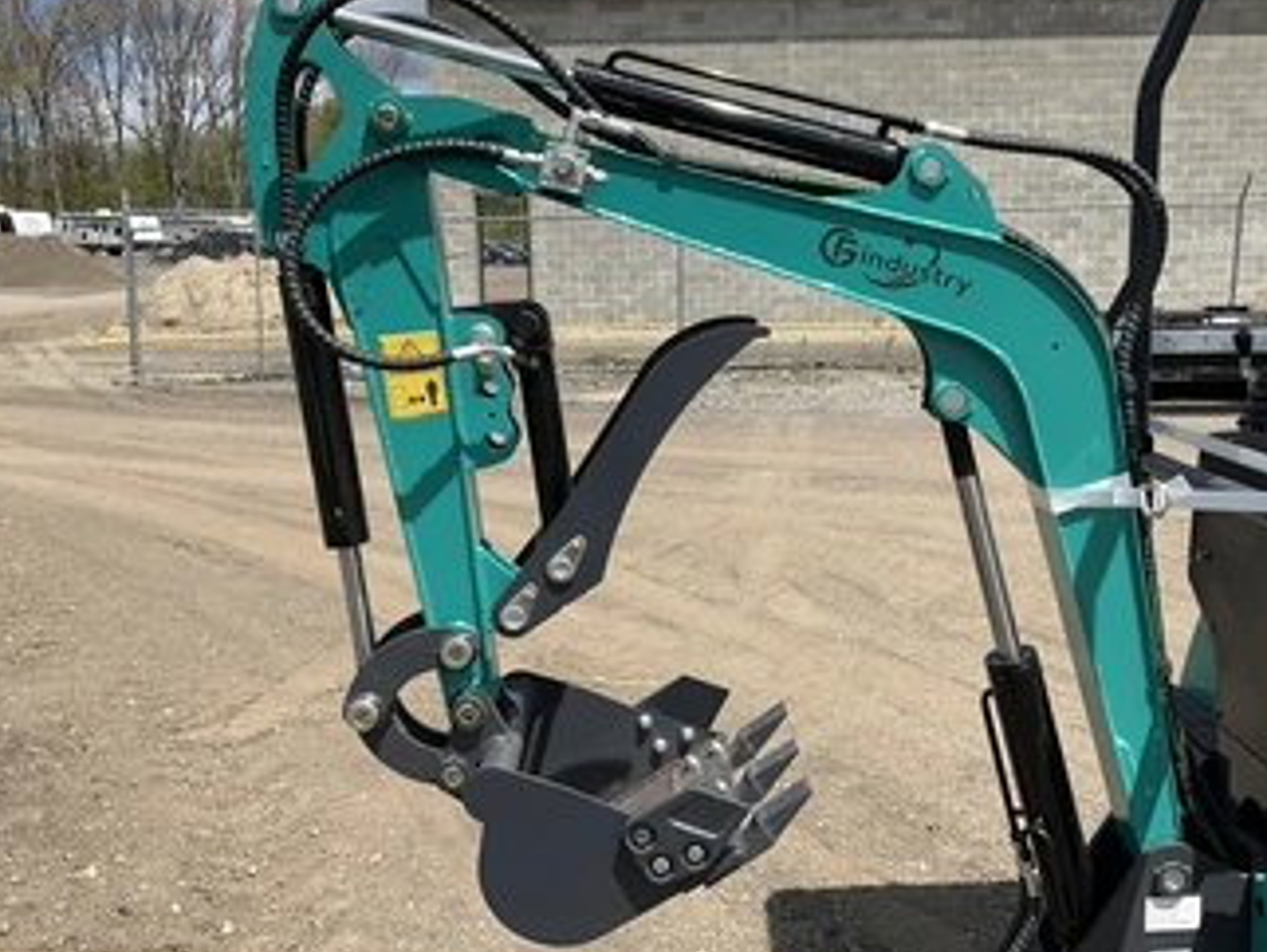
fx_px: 1319
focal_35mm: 36
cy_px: 437
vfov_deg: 39.7
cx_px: 736
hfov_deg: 51.1
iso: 25
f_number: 1.8
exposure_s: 1/1848
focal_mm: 3
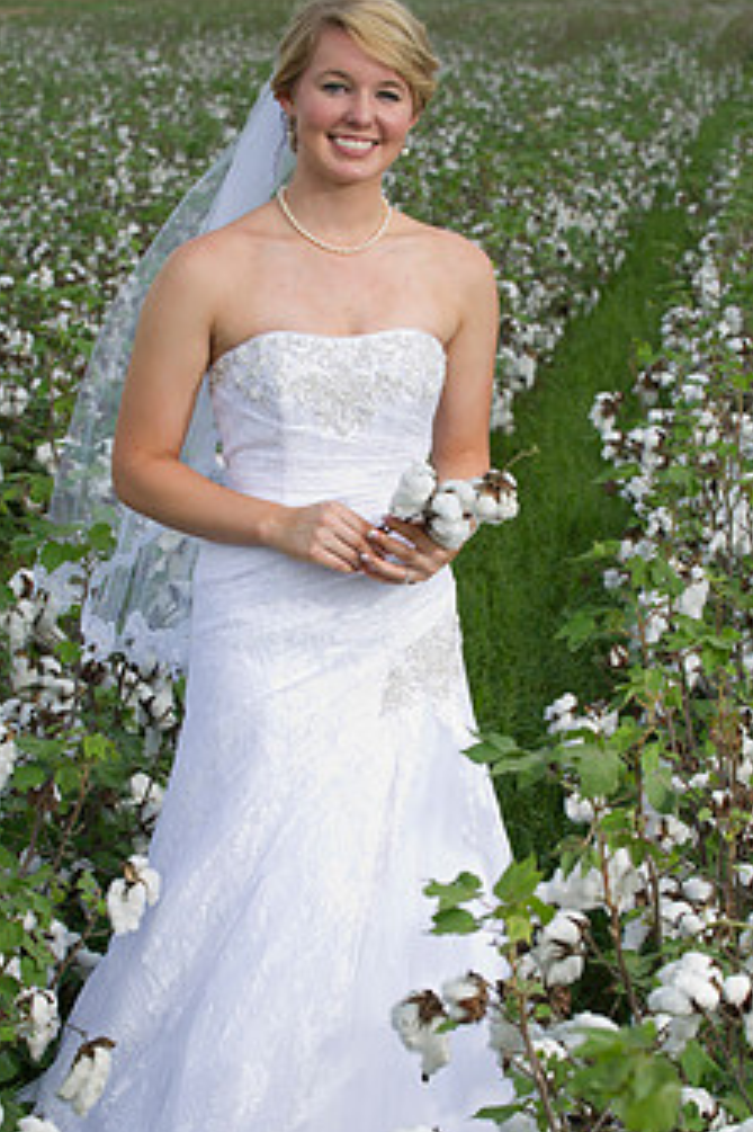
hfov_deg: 12.4
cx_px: 343
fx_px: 3455
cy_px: 693
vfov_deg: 18.6
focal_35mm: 110
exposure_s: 1/160
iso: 200
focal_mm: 82
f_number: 7.1
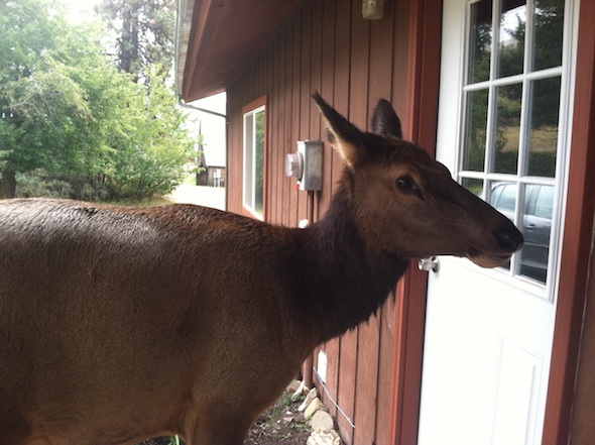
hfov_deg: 52.7
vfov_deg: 40.6
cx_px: 298
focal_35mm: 35
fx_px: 601
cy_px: 222
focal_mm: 3.85
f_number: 2.8
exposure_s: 1/137
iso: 80
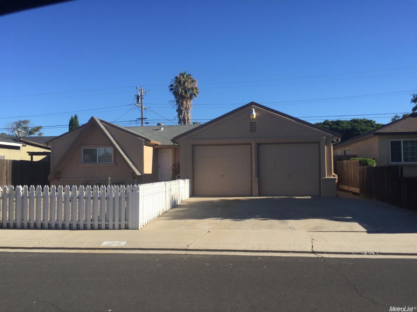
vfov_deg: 48.2
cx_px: 208
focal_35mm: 29
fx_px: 349
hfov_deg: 61.7
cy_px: 156
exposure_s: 1/1582
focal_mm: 4.15
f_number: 2.2
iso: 32
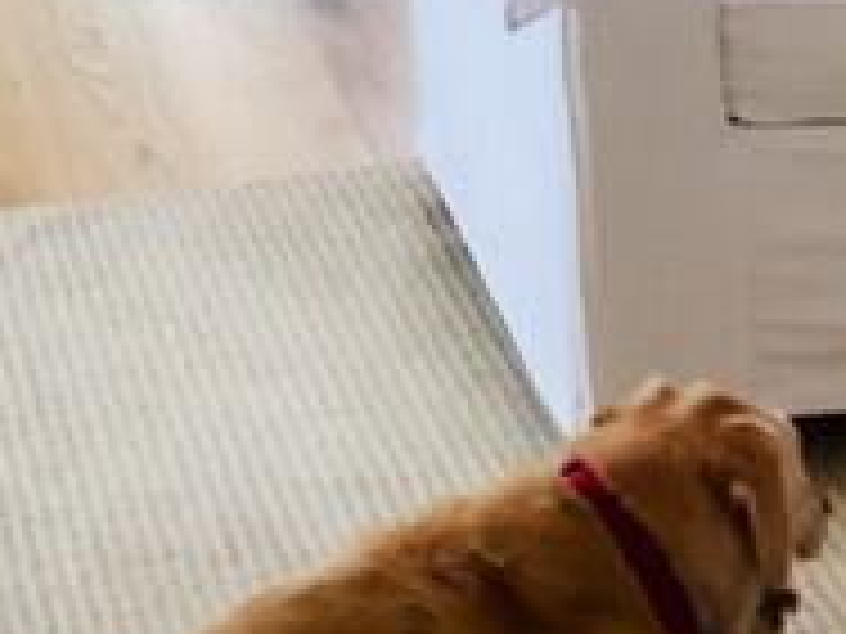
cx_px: 396
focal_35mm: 158
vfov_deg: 8.5
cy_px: -962
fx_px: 3861
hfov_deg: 12.5
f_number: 2.2
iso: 32
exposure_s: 1/60
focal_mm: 4.15
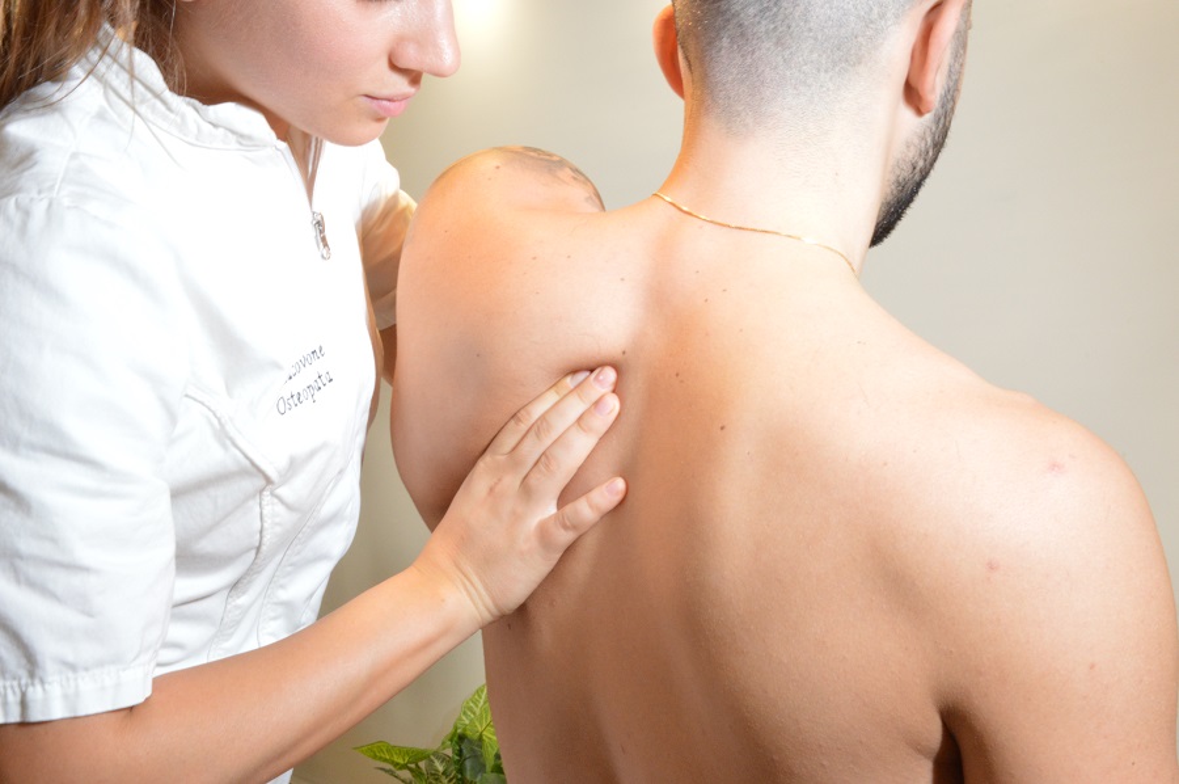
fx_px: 1570
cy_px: 392
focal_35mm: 48
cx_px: 590
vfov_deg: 28.0
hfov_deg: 41.2
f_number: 22
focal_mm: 32
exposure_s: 1/4
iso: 1600
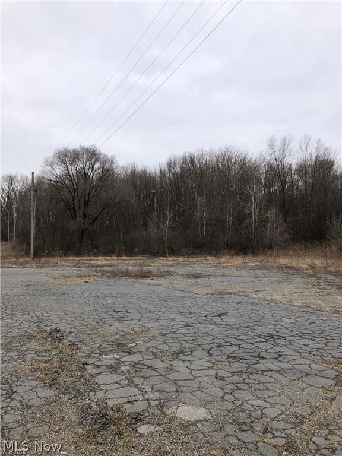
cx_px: 171
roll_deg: +0.9
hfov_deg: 49.7
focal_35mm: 28
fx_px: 369
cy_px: 228
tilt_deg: +2.5
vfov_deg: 63.4
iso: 20
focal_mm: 3.99
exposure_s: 1/857
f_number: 1.8
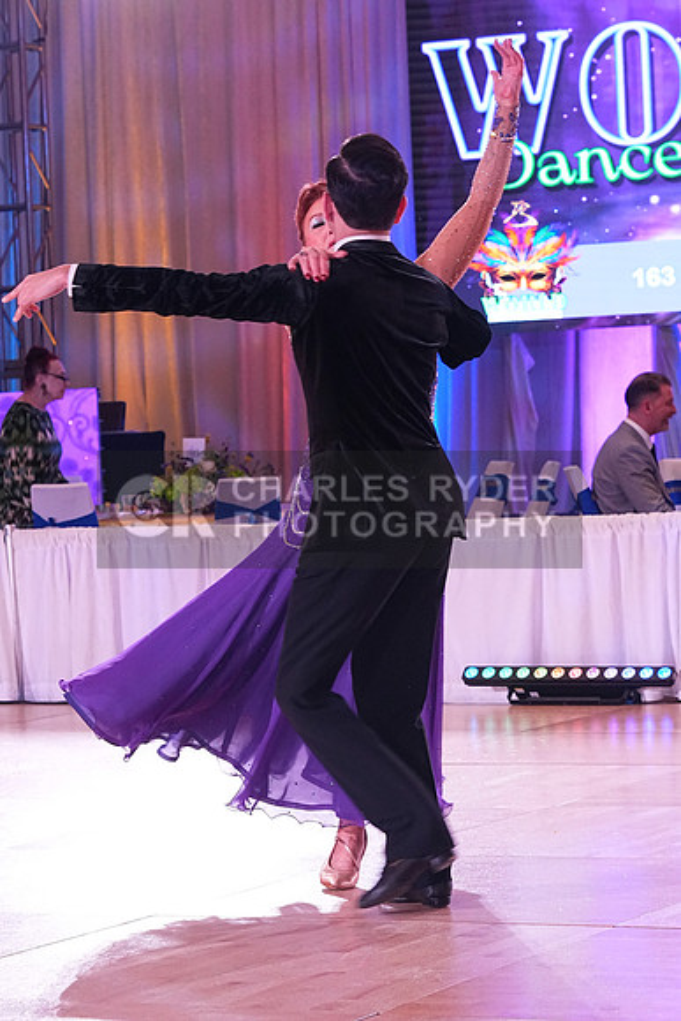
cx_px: 340
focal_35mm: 127
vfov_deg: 16.1
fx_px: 3601
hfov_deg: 10.8
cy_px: 510
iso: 3200
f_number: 6.3
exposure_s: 1/250
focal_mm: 85
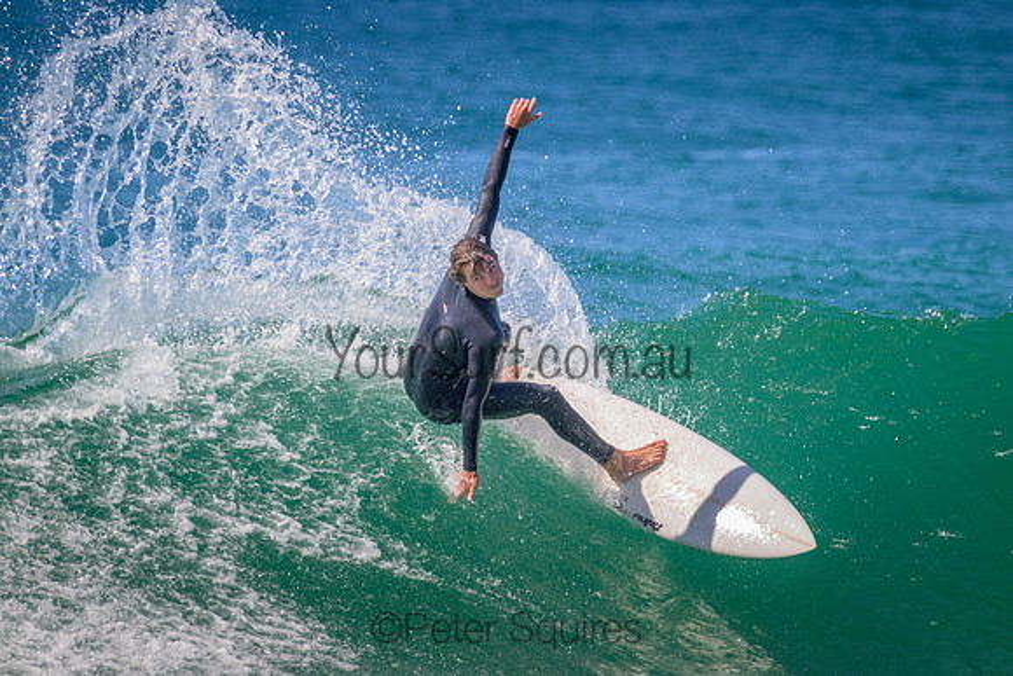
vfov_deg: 1.5
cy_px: 291
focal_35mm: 912
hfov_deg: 2.3
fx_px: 25654
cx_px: 577
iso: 1600
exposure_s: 1/2000
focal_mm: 800
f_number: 11
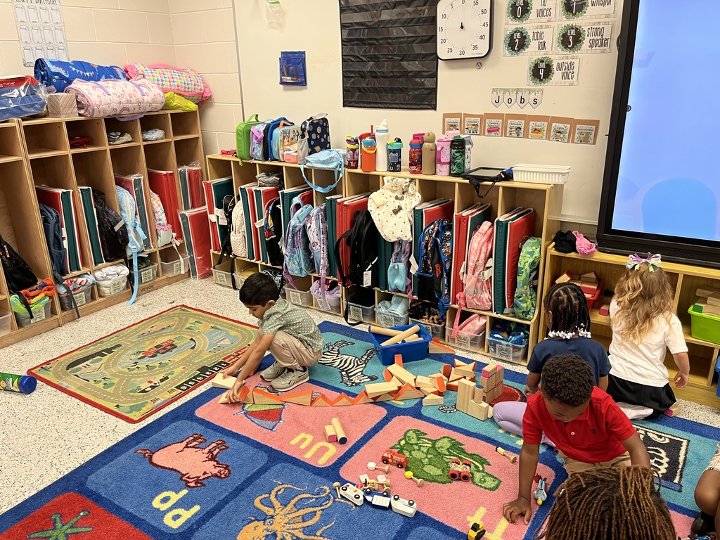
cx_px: 360
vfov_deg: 53.1
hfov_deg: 67.3
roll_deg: +1.6
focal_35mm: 26
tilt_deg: -19.1
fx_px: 541
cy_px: 270
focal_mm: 5.1
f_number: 1.6
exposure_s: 1/60
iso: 80
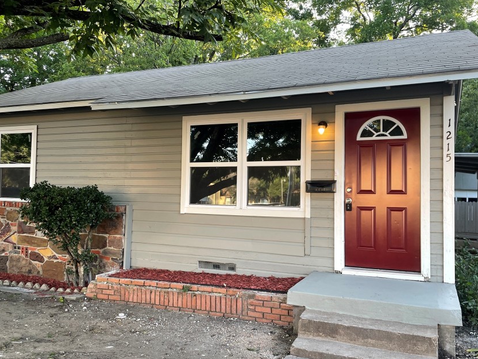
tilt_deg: +2.6
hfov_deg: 56.7
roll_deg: -1.0
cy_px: 185
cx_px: 217
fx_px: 442
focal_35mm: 32
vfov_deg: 44.2
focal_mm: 4.2
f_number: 1.6
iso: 50
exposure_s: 1/121
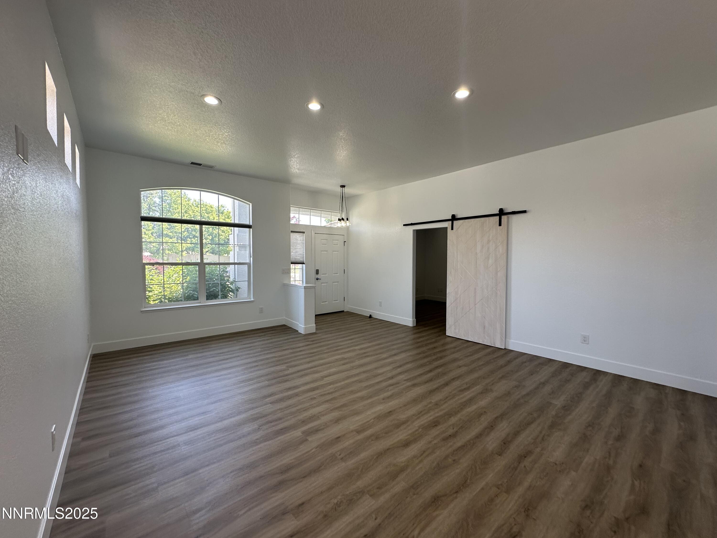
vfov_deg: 85.7
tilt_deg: -2.5
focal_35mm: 14
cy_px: 269
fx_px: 290
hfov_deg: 102.1
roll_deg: -0.4
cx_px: 358
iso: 50
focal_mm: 2.22
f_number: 2.2
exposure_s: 1/120
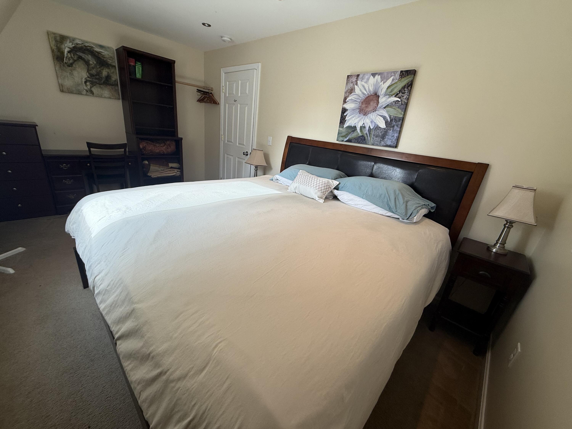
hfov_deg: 102.1
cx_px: 286
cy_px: 214
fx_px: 231
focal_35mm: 14
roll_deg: -7.0
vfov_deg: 85.7
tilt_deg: -20.9
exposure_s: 1/120
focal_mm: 2.22
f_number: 2.2
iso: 64
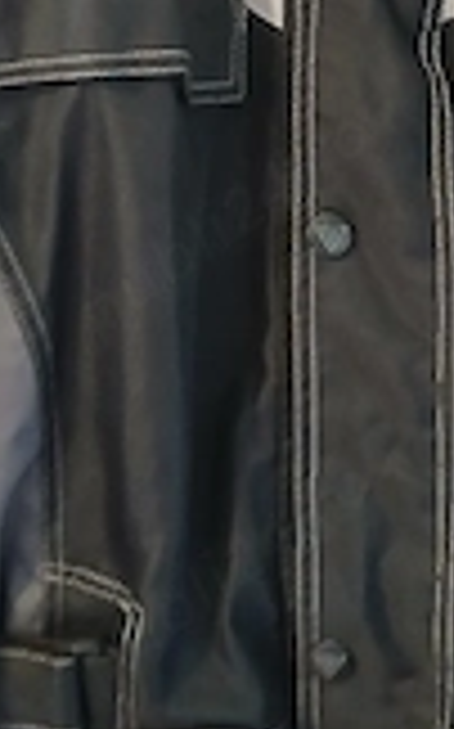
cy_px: 279
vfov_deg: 30.1
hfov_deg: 19.0
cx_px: 315
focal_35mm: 68
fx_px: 1349
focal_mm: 3.98
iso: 640
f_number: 1.8
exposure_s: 1/20
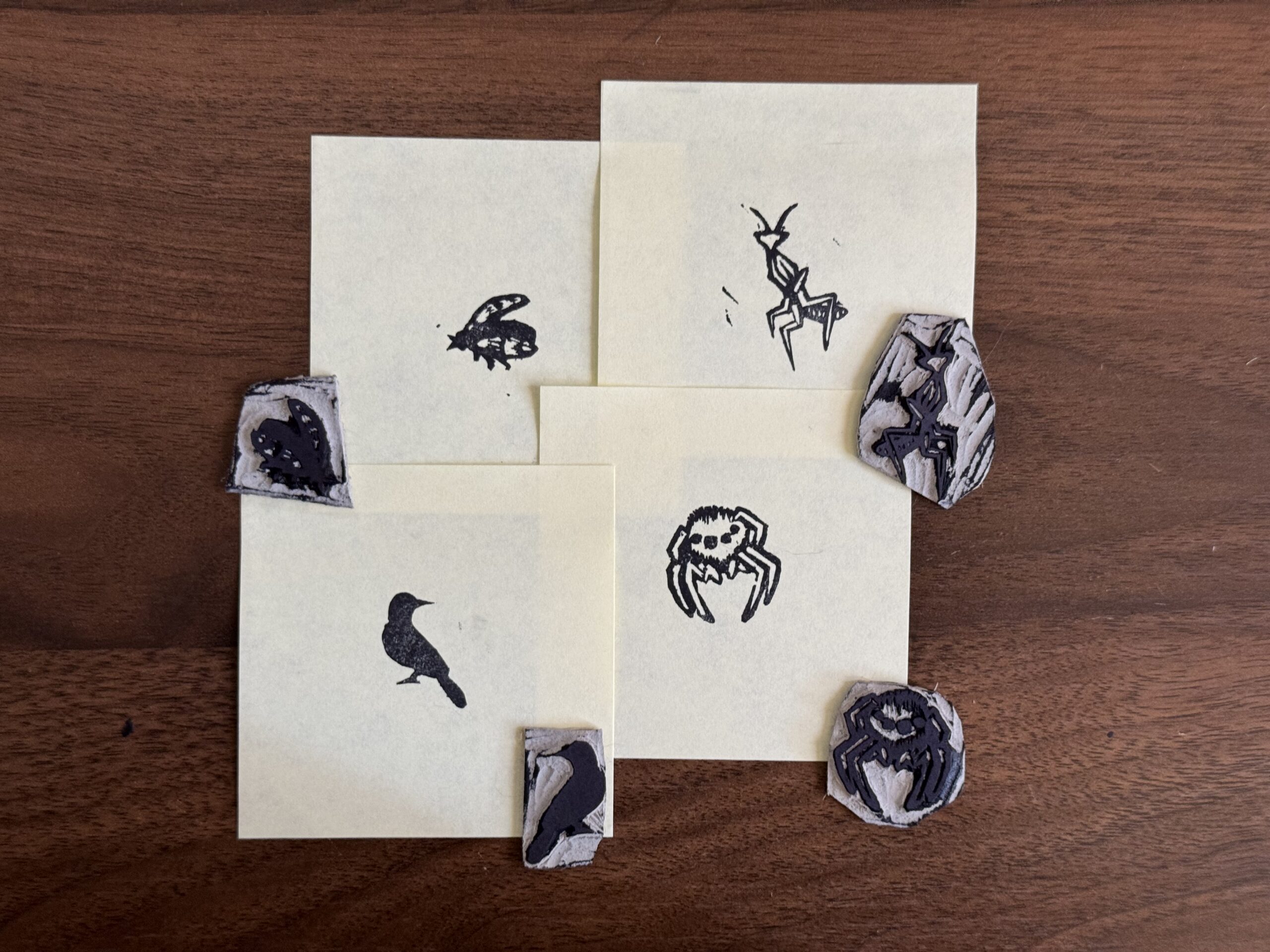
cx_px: 635
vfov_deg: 30.3
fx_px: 1761
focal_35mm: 48
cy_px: 476
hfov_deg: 39.7
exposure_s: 1/60
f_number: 1.78
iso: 125
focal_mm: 6.76
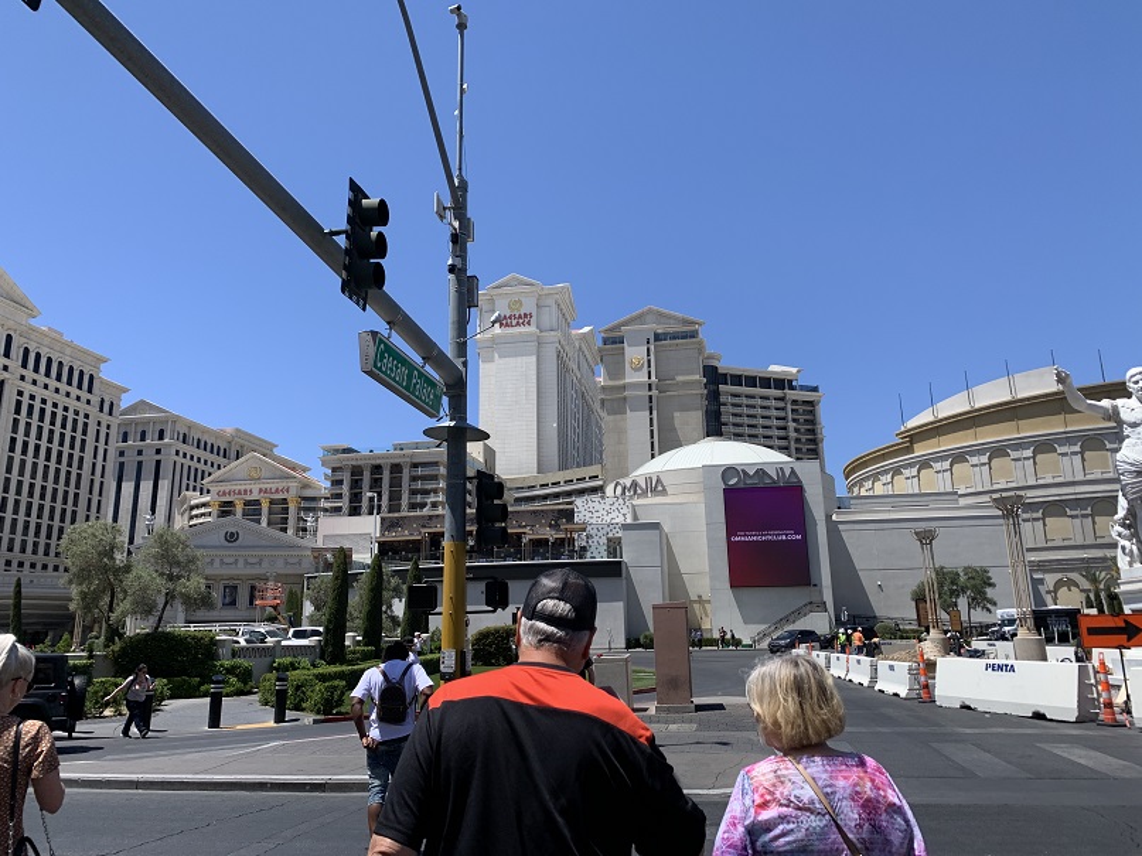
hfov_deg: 67.3
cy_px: 428
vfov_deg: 53.1
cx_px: 571
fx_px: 858
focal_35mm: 26
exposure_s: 1/2075
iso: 25
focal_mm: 4.25
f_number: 1.8
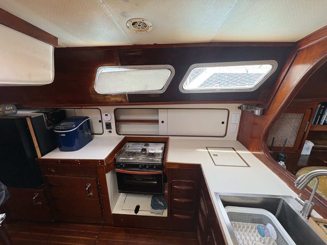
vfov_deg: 85.7
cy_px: 122
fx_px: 132
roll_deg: +0.5
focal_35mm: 14
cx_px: 164
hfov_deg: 102.1
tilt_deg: -15.1
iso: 100
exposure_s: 1/99
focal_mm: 2.22
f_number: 2.2
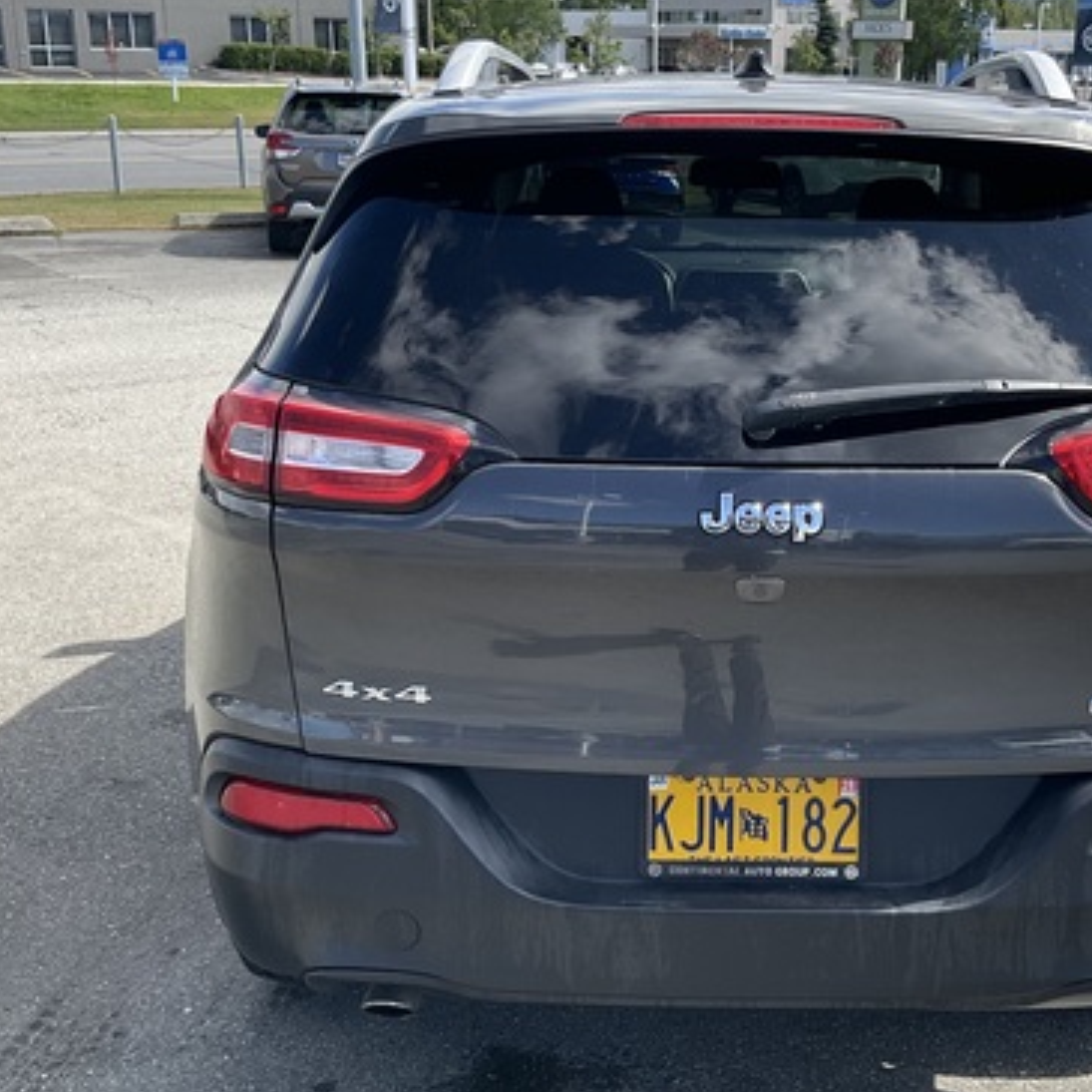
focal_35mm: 45
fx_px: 1606
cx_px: 733
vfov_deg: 37.5
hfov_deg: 37.1
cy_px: 595
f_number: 1.8
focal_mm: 3
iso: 25
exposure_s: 1/855
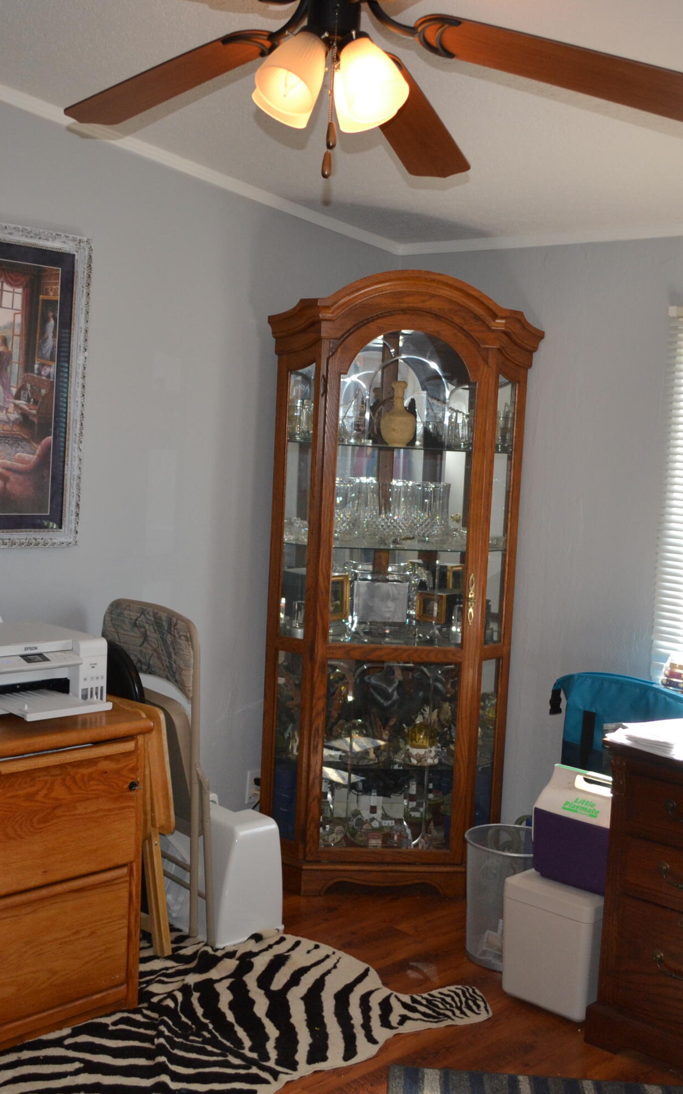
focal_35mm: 42
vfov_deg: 47.2
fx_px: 1251
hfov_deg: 30.5
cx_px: 360
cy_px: 555
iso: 360
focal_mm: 18
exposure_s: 1/125
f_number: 4
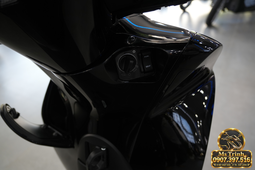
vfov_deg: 47.9
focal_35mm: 27
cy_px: 85
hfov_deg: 67.4
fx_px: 191
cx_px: 128
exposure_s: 1/60
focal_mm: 18
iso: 200
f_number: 2.8
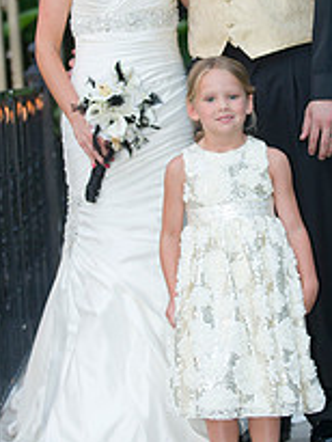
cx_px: 212
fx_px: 2210
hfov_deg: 8.6
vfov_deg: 11.4
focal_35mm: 173
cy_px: 112
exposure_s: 1/160
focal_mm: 82
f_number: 2.8
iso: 1250
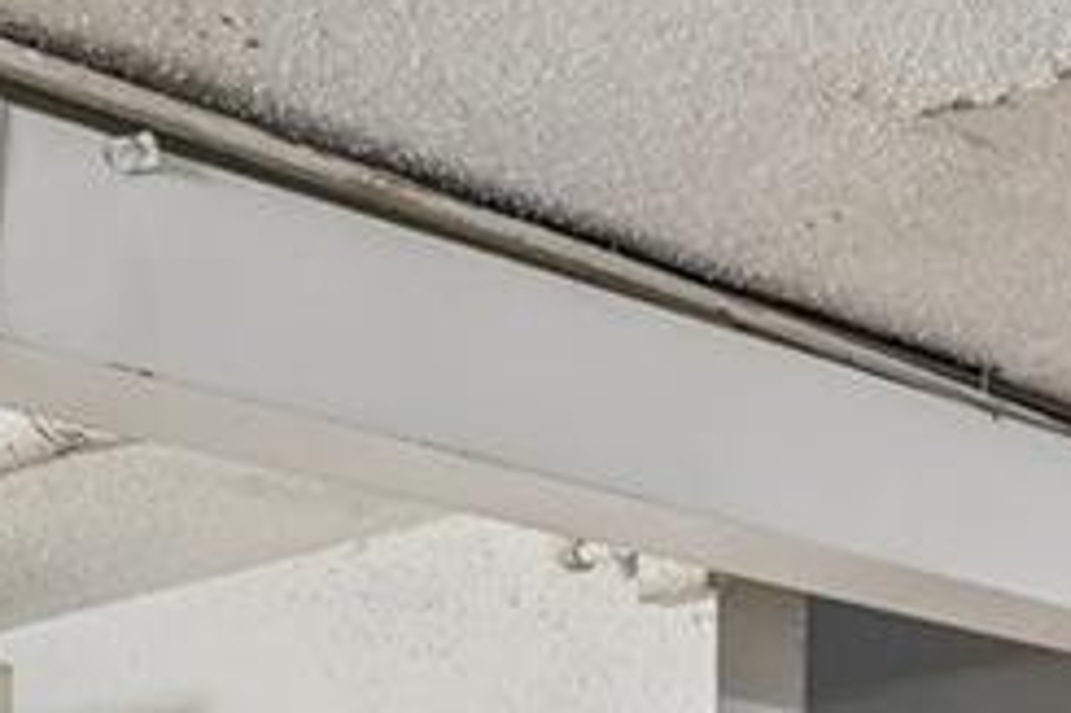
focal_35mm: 98
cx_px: 1517
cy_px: 1330
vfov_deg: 12.6
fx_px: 2913
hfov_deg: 18.8
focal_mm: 10
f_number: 8
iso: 400
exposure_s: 1/3.33
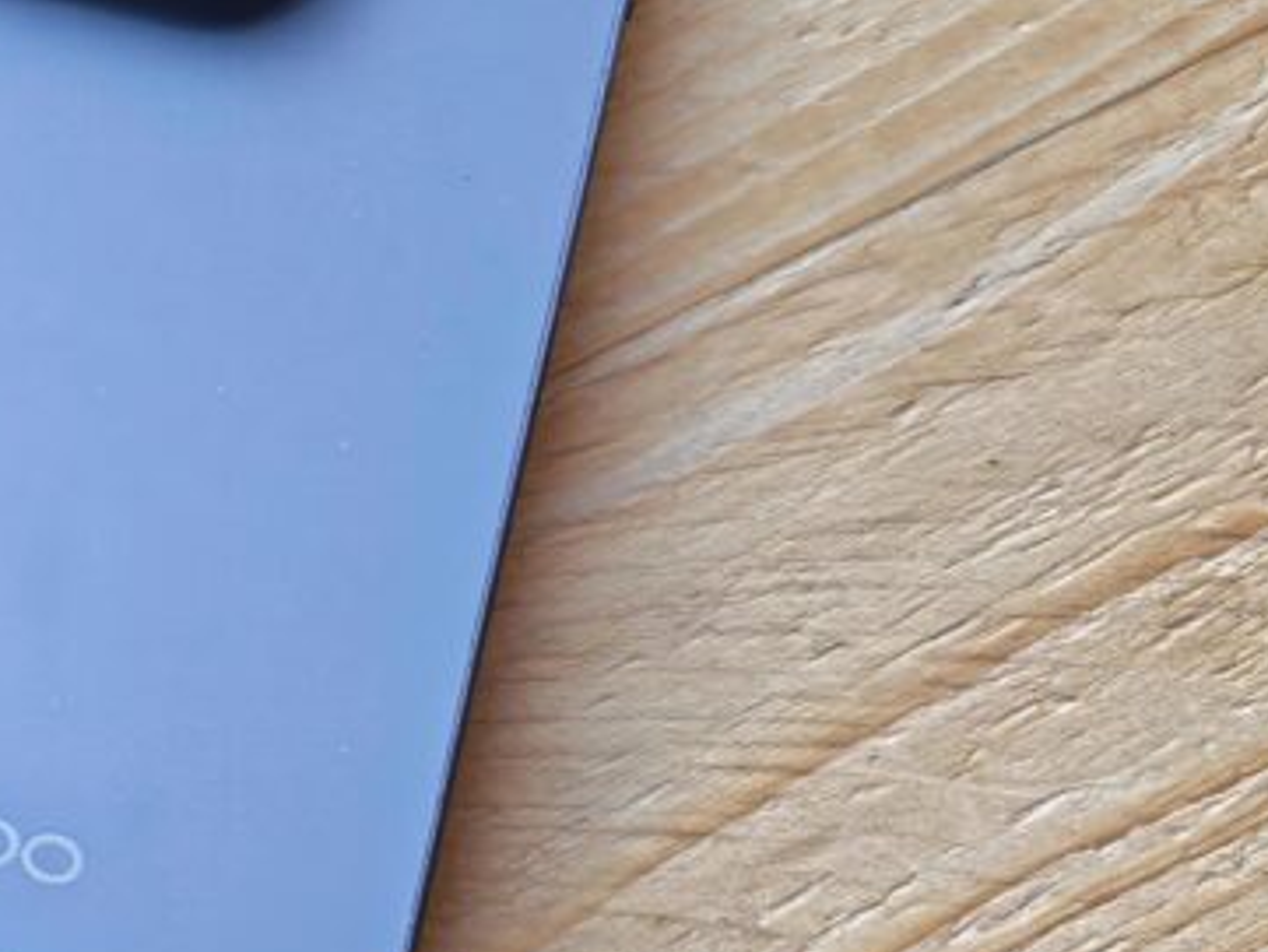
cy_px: 429
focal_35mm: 51
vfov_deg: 28.6
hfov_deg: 35.3
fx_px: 1869
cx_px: 133
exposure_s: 1/50
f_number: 1.6
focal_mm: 5.4
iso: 80
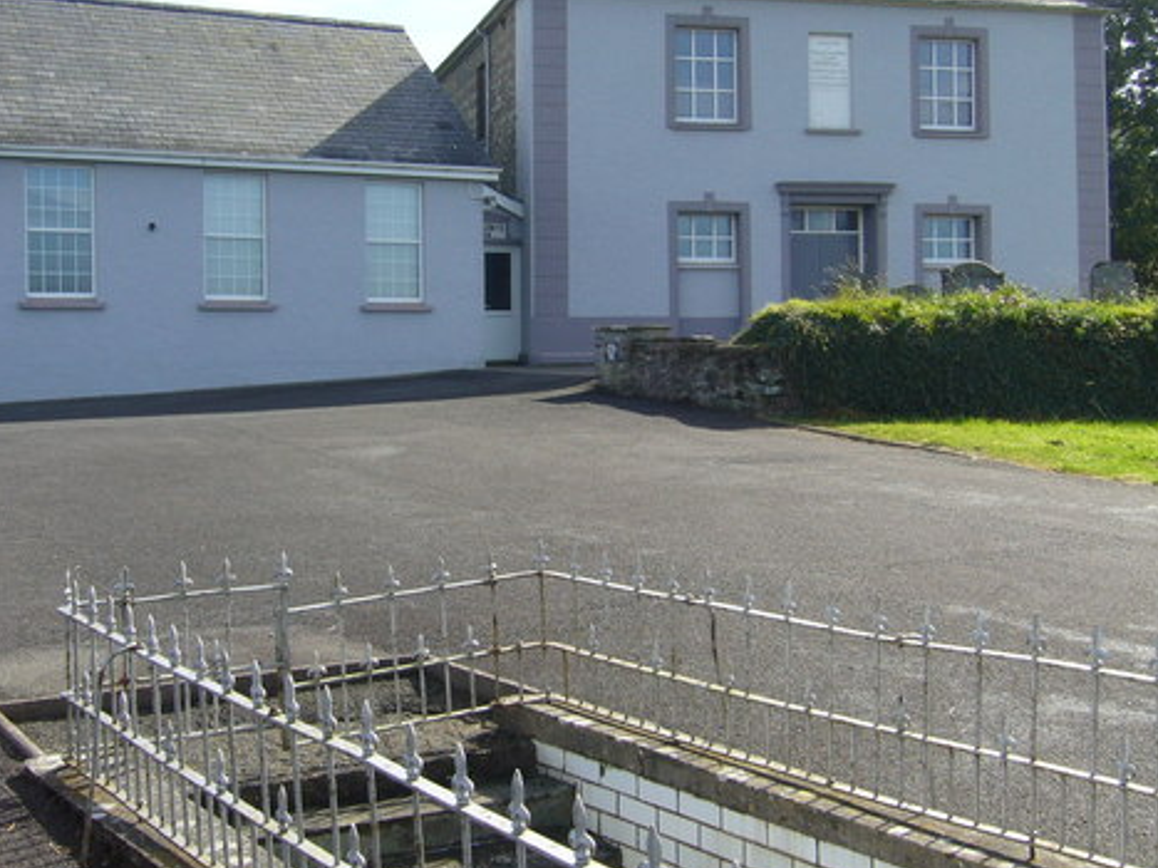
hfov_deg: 39.7
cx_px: 570
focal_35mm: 48
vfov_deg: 30.2
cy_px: 367
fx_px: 1605
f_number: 5.6
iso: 80
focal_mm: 5.8
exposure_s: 1/160
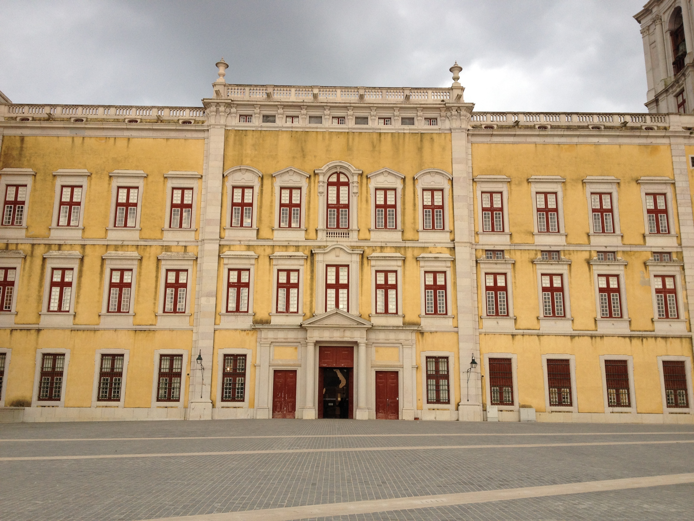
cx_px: 347
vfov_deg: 40.7
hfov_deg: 52.6
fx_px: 702
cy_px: 260
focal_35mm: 35
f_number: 2.4
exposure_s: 1/150
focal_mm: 4.28
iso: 64
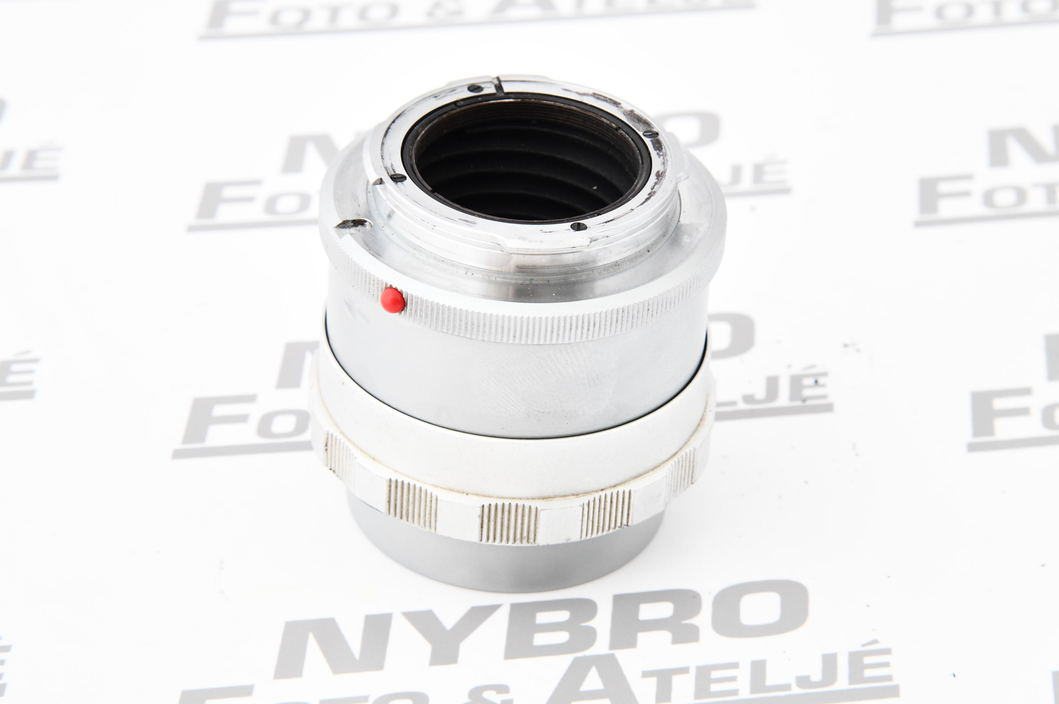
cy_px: 352
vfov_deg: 11.4
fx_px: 3527
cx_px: 530
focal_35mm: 120
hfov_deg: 17.1
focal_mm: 120
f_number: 16
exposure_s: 1/125
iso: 2000
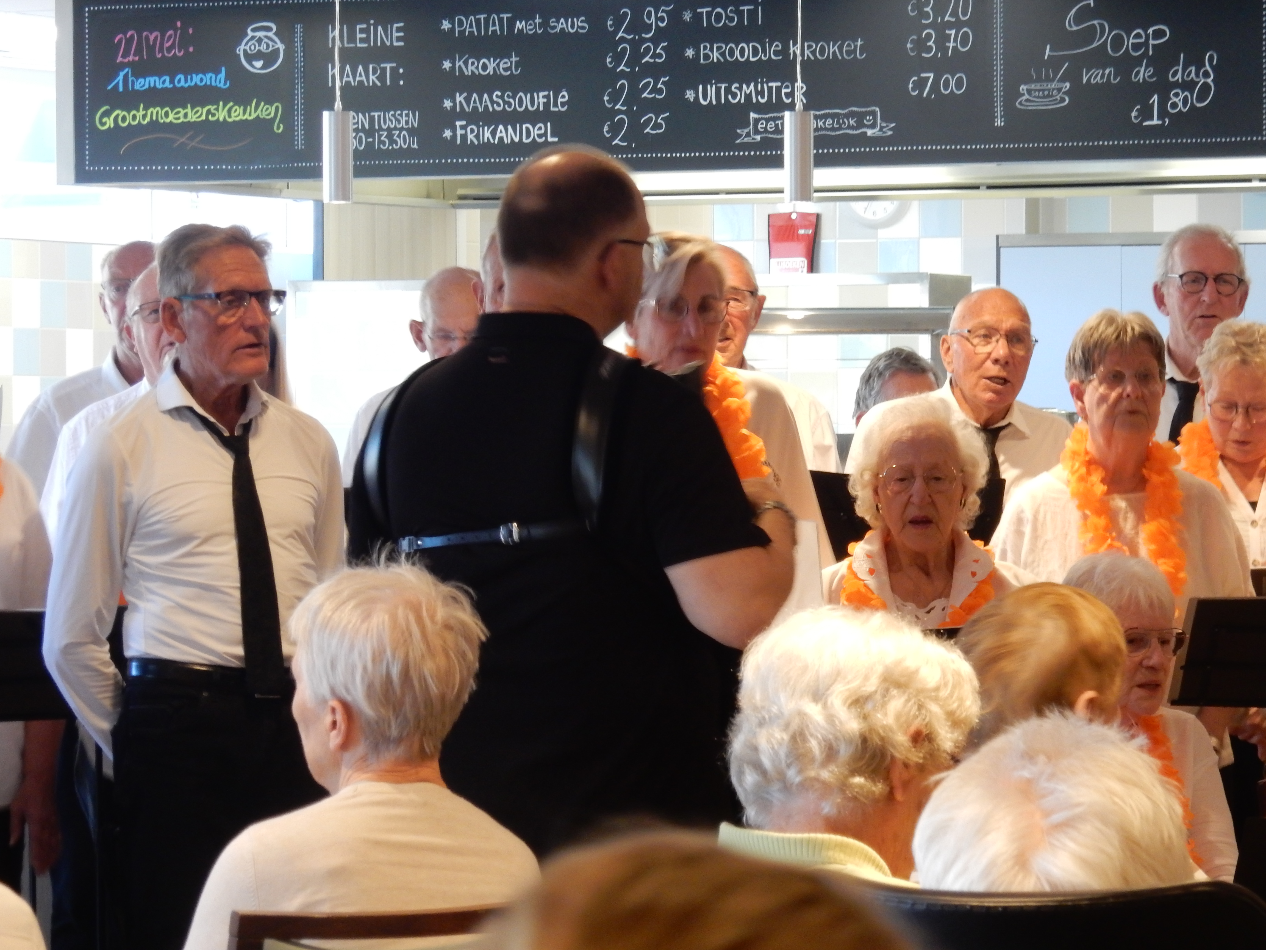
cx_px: 633
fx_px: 5998
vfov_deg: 9.1
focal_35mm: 164
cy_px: 475
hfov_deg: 12.0
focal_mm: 29.2
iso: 400
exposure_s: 1/10
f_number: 6
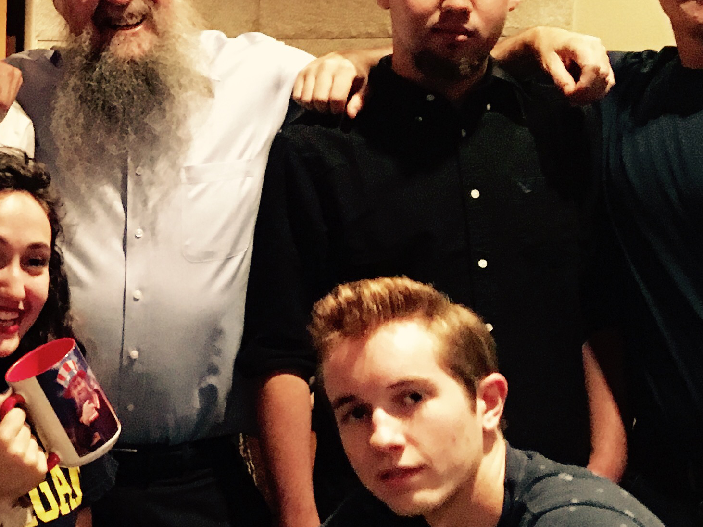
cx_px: -73
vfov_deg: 18.4
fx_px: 1624
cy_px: 255
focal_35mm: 80
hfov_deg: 23.0
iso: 500
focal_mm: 4.15
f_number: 2.2
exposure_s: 1/15
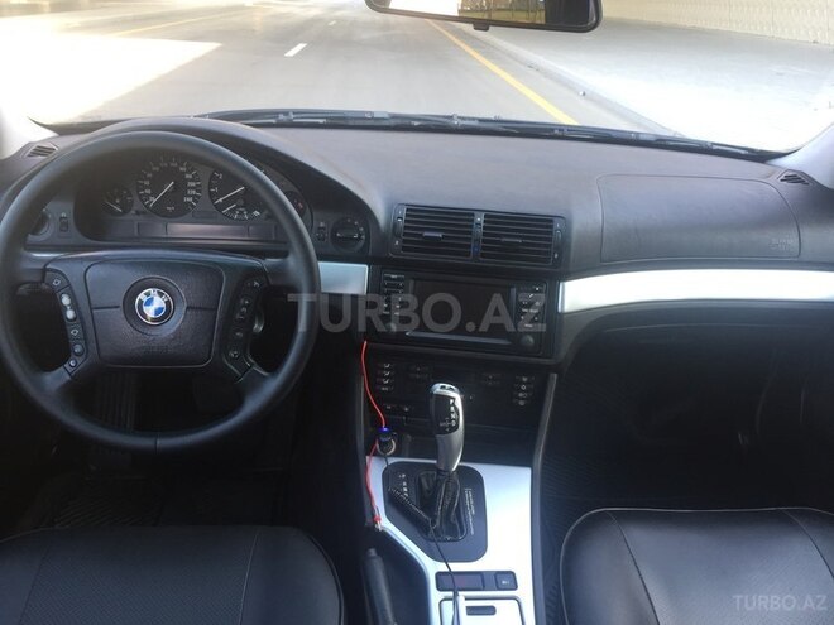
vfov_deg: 48.2
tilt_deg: -23.6
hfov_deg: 61.7
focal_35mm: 29
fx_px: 699
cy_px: 312
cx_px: 417
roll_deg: -2.0
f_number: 2.2
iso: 32
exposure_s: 1/50
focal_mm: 4.15
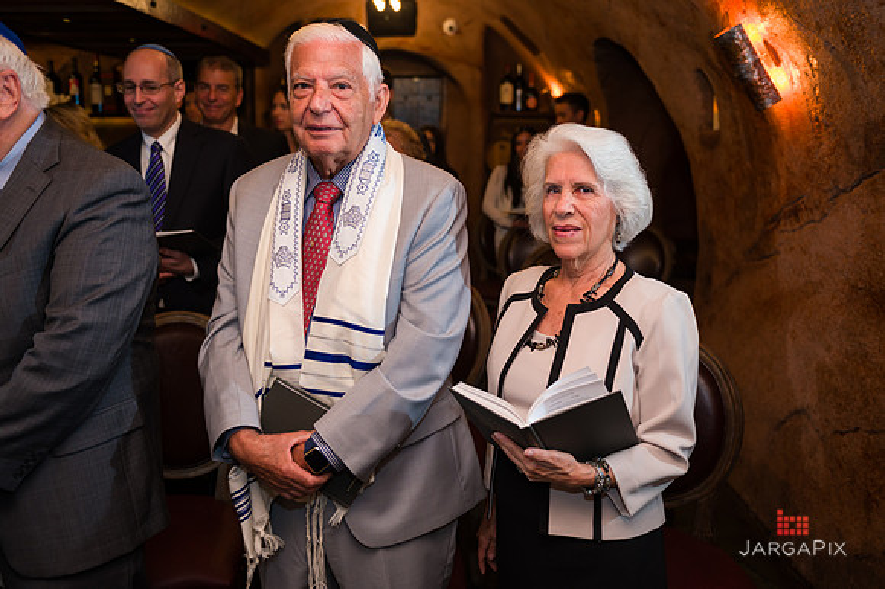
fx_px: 800
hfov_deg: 57.9
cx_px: 443
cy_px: 295
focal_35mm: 33
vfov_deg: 40.4
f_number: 3.2
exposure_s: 1/200
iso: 1250
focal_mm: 32
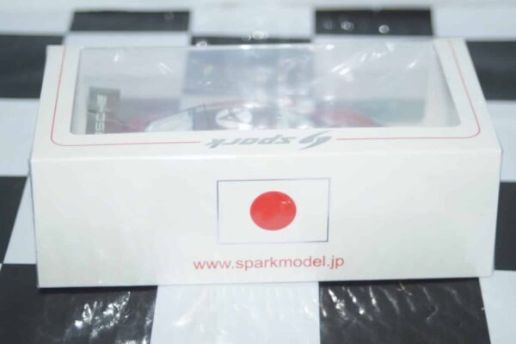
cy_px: 172
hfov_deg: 22.6
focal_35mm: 90
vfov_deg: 15.2
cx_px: 258
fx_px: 1290
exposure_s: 1/125
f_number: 5.6
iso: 400
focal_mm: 60
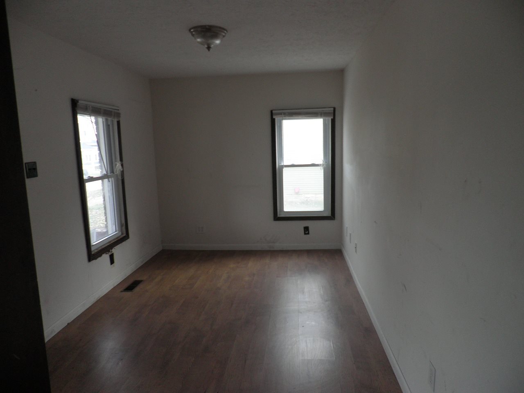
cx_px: 262
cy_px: 196
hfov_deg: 71.6
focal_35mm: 24
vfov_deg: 56.8
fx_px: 363
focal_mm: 4.3
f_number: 3.3
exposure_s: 1/30
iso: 100
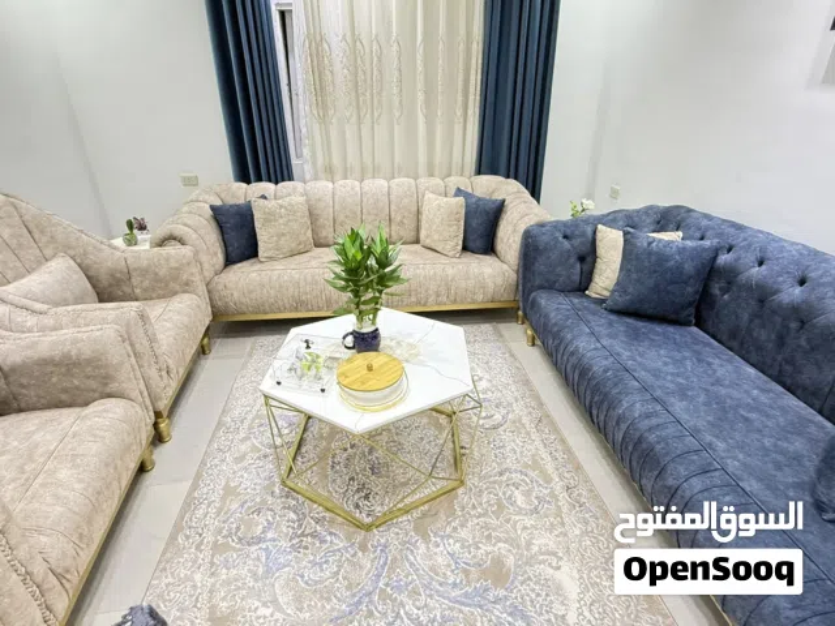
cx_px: 418
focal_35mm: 14
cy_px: 313
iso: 640
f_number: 2.2
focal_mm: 2.22
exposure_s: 1/50
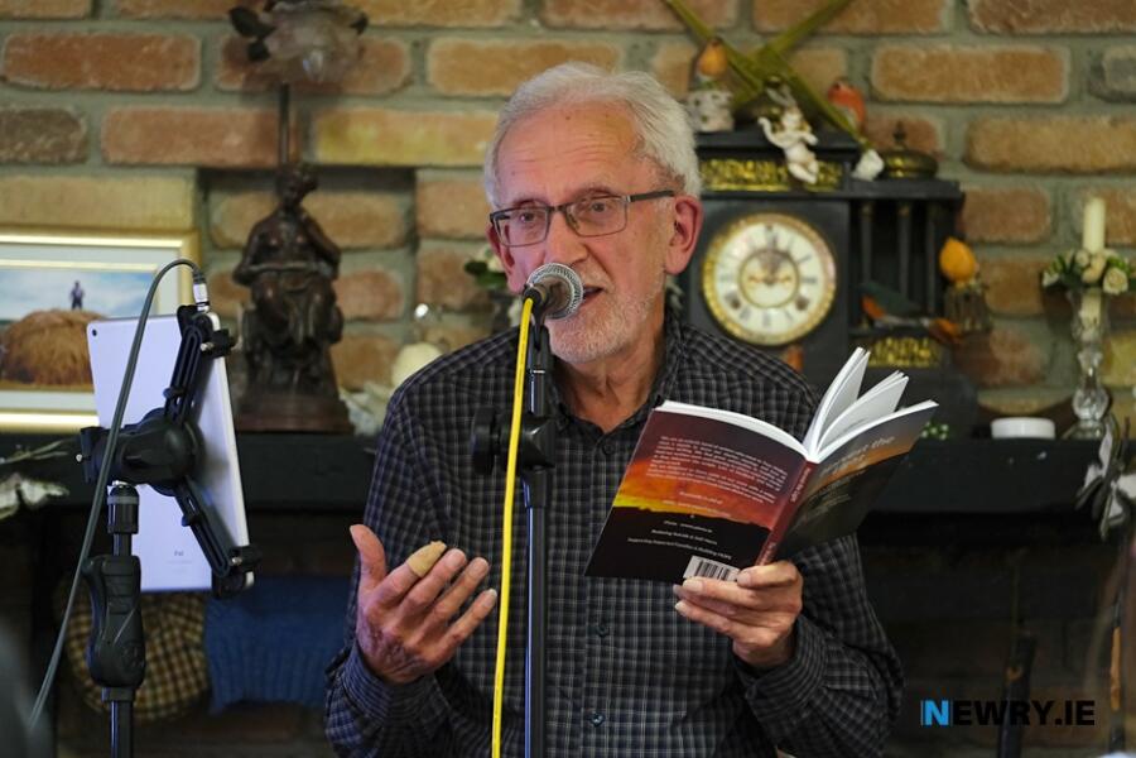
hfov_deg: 9.8
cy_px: 379
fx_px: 6626
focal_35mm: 210
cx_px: 568
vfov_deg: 6.5
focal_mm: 140
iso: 3200
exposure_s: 1/56
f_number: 2.8
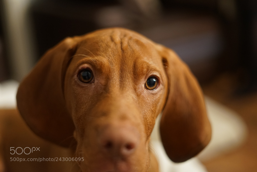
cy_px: 86
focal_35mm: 50
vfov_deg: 27.0
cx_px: 128
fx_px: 357
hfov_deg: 39.6
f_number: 2
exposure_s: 1/60
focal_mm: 50
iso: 2000
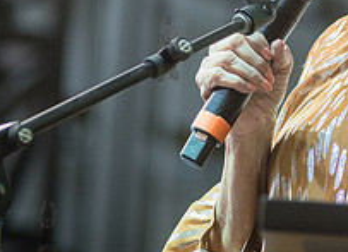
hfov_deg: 4.1
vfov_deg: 3.0
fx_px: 4846
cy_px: -54
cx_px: 501
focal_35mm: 488
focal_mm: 145
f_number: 4
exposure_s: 1/640
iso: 2000
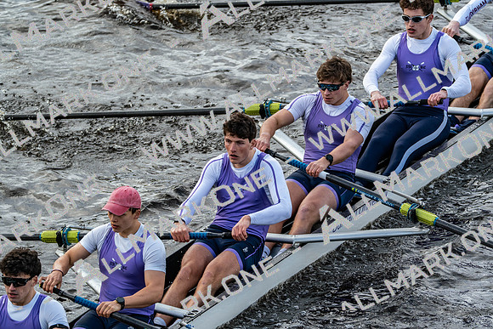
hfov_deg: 4.4
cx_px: 246
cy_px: 164
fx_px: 6438
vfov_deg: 2.9
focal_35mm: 470
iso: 800
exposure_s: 1/1250
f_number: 6.3
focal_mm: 470
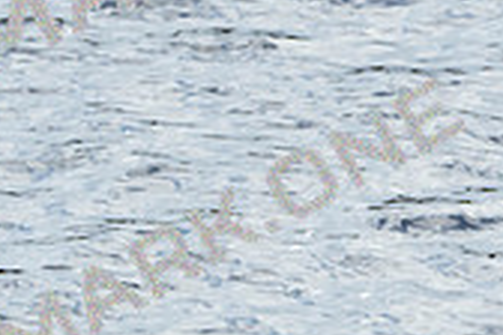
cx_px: 778
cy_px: 477
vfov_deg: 1.1
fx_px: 17646
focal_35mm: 1263
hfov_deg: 1.6
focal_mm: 365
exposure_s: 1/1250
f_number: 6.3
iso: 1000
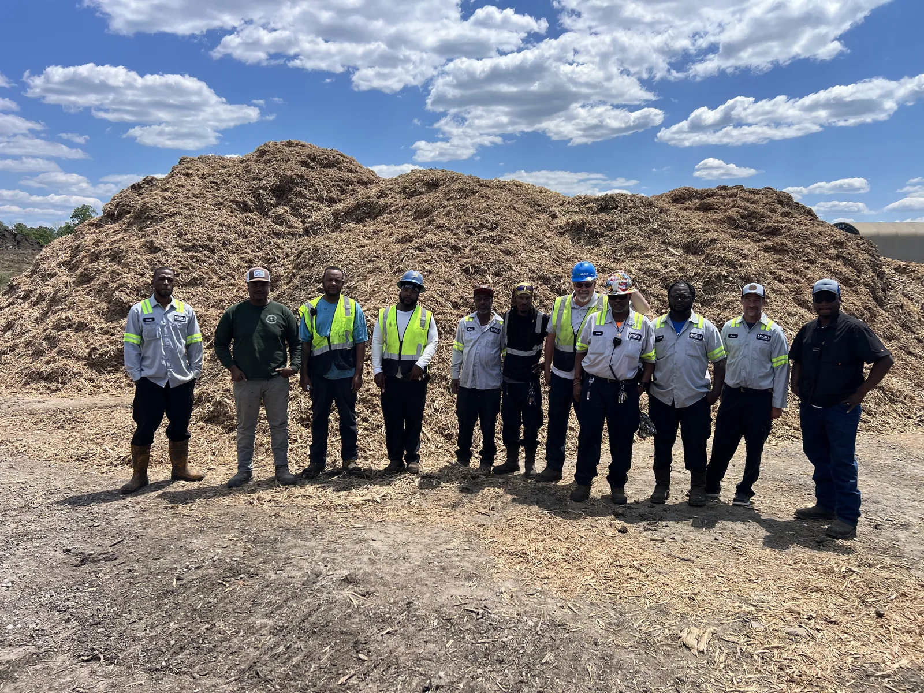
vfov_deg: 53.1
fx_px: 694
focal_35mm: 26
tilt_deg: -6.0
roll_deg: -0.3
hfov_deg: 67.3
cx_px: 462
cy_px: 346
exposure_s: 1/3165
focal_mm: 5.7
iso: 50
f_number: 1.5
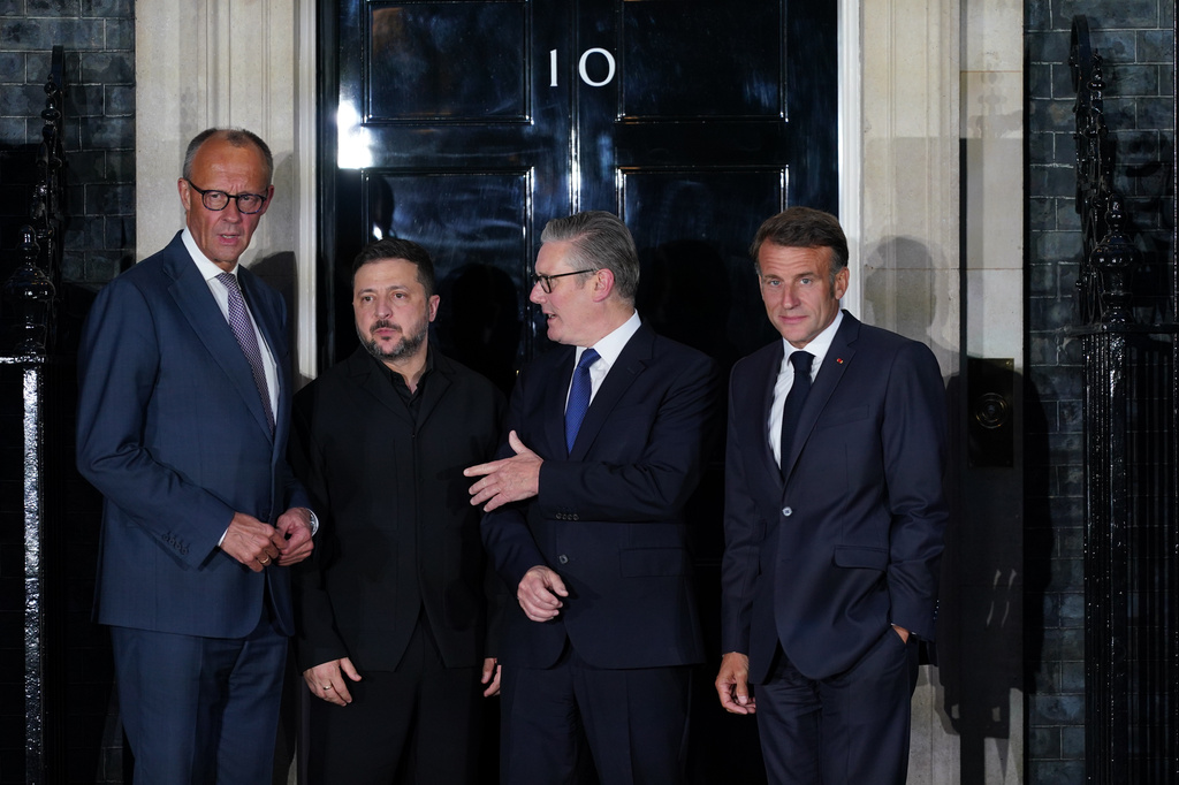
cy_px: 392
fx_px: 6548
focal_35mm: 200
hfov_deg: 10.3
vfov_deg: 6.9
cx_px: 590
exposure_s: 1/800
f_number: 2.8
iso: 1000
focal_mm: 200
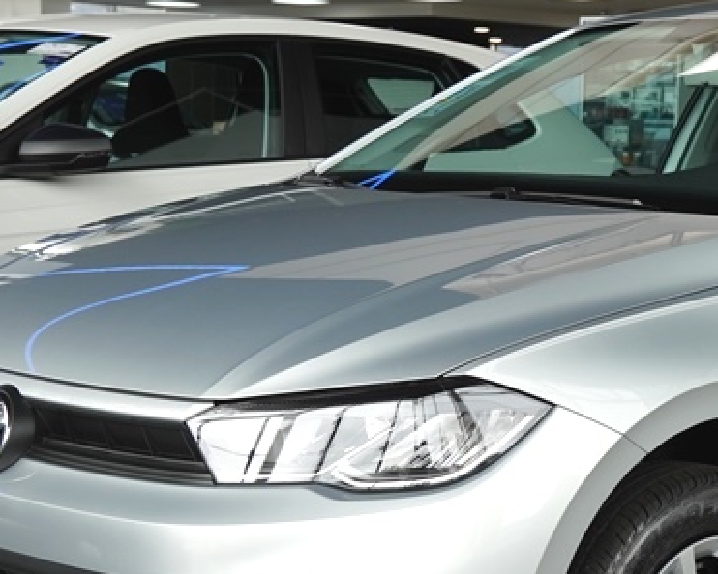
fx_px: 2147
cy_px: 380
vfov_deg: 15.2
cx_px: 670
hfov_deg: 18.6
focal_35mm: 101
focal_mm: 26
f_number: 4
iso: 200
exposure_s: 1/160
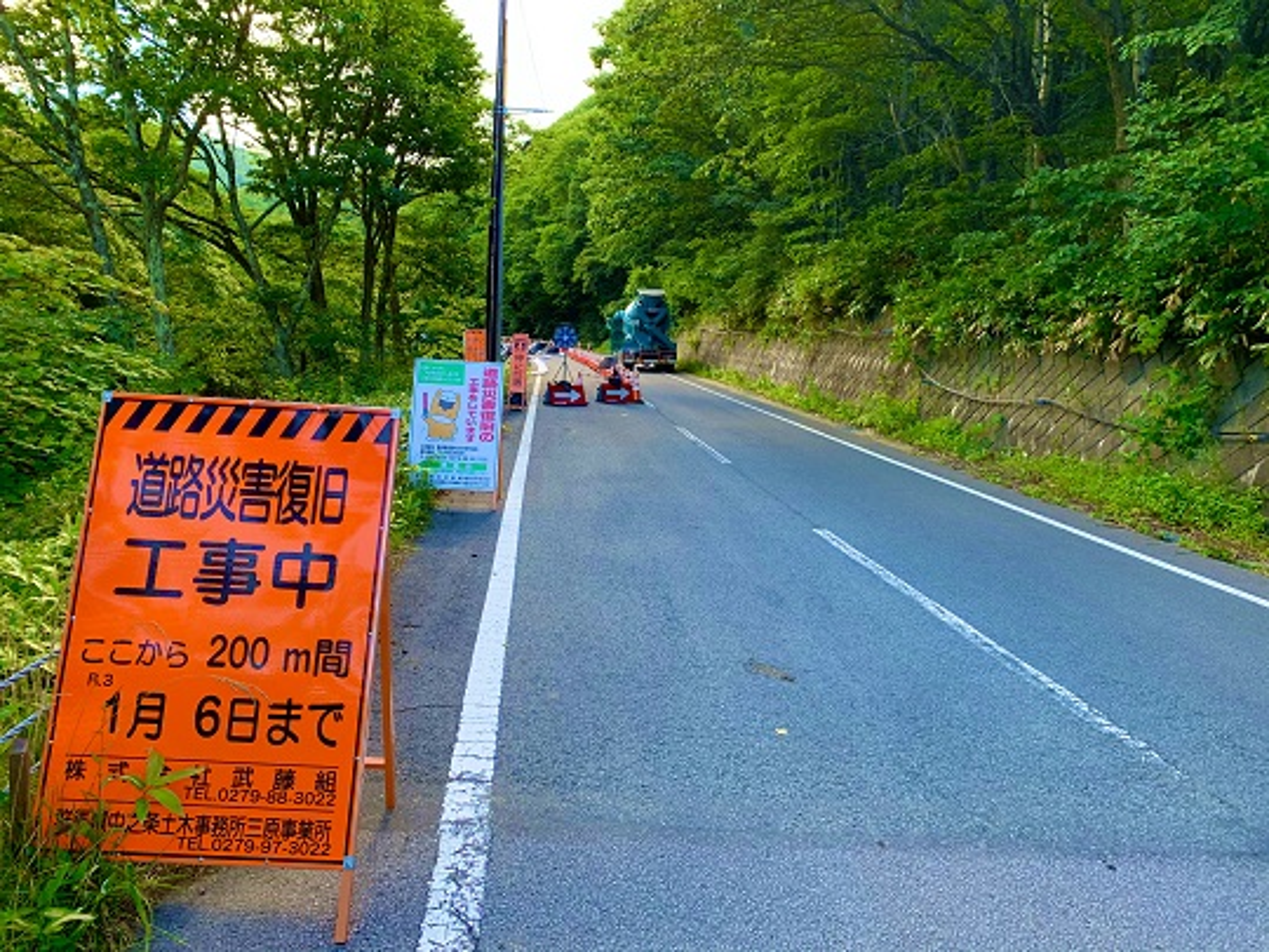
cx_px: 634
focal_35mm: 26
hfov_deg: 67.3
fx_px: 953
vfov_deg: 53.1
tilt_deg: -4.2
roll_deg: -0.6
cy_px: 476
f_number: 1.8
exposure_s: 1/121
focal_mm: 4.25
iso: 40
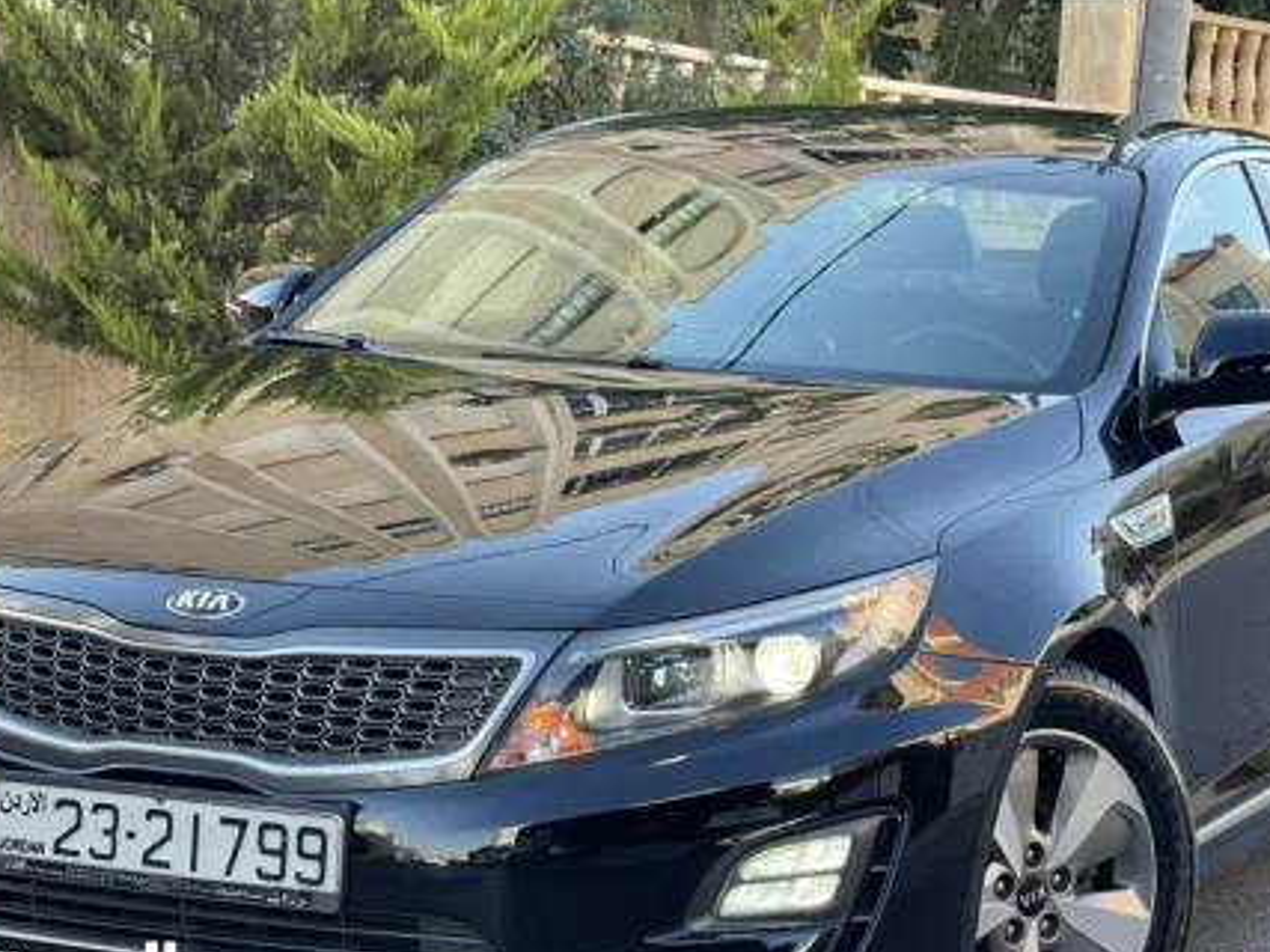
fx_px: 3521
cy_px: 512
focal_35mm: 96
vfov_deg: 15.4
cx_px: 625
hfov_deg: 20.4
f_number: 2.2
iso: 32
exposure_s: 1/99
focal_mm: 7.5
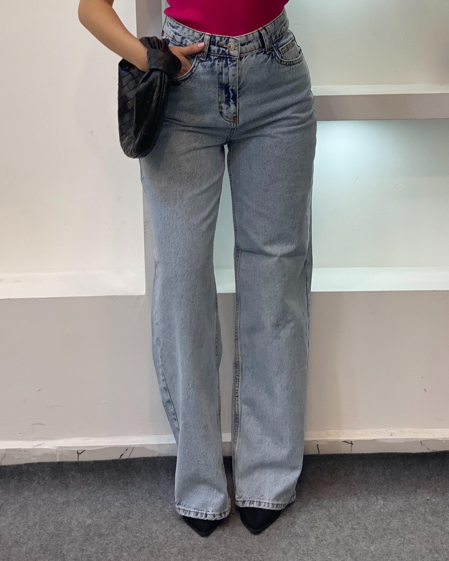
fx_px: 1379
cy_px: 123
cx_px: 223
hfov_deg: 18.5
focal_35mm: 83
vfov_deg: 22.7
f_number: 2
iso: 80
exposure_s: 1/100
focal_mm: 6
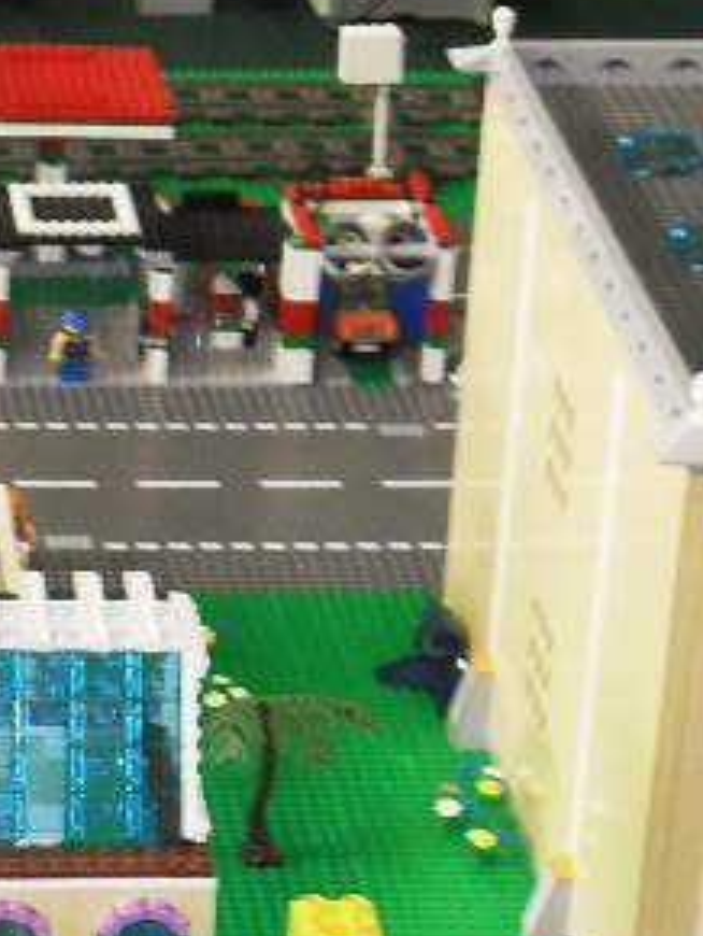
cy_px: 878
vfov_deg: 11.3
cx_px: -532
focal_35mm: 173
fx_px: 4678
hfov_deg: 8.3
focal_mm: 8.7
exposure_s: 1/45
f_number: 3.9
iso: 200
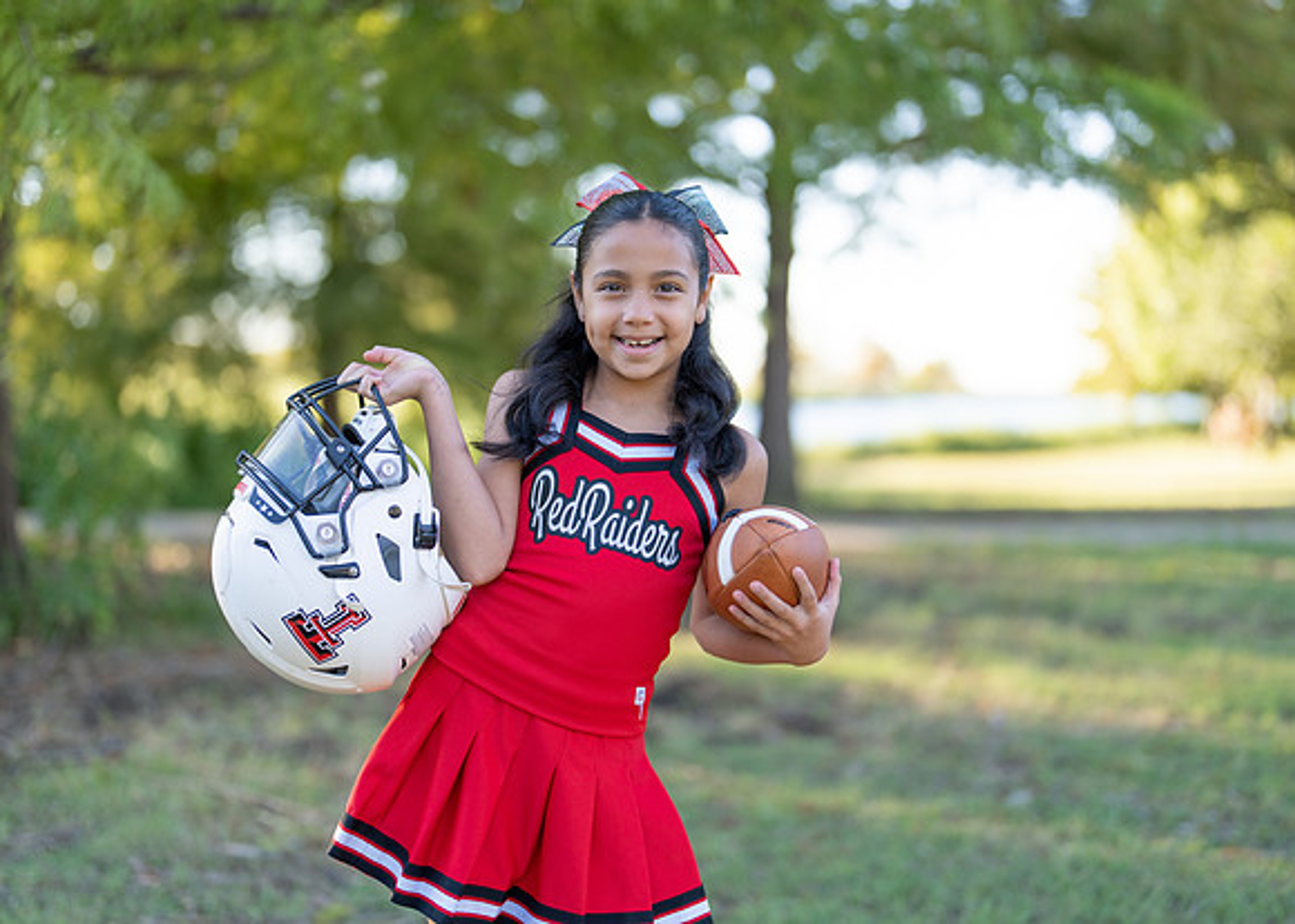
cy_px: 462
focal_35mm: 53
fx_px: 1956
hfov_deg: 36.6
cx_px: 648
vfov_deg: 26.6
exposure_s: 1/1000
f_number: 1.2
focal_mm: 50
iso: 100
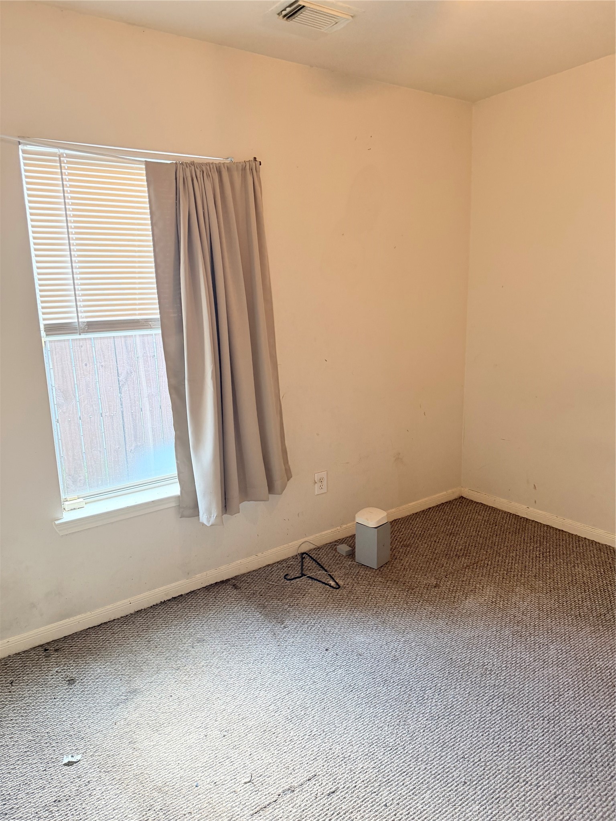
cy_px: 410
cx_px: 308
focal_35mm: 24
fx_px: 569
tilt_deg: -11.7
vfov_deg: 71.6
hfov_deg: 56.8
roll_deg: +1.5
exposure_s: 1/60
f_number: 1.78
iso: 250
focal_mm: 6.76
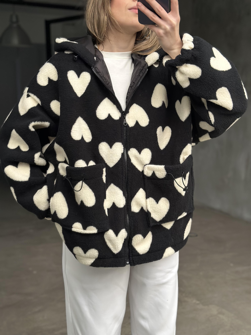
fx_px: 464
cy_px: 168
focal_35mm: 48
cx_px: 126
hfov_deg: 30.3
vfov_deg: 39.7
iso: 320
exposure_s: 1/33
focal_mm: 6.86
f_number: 1.78
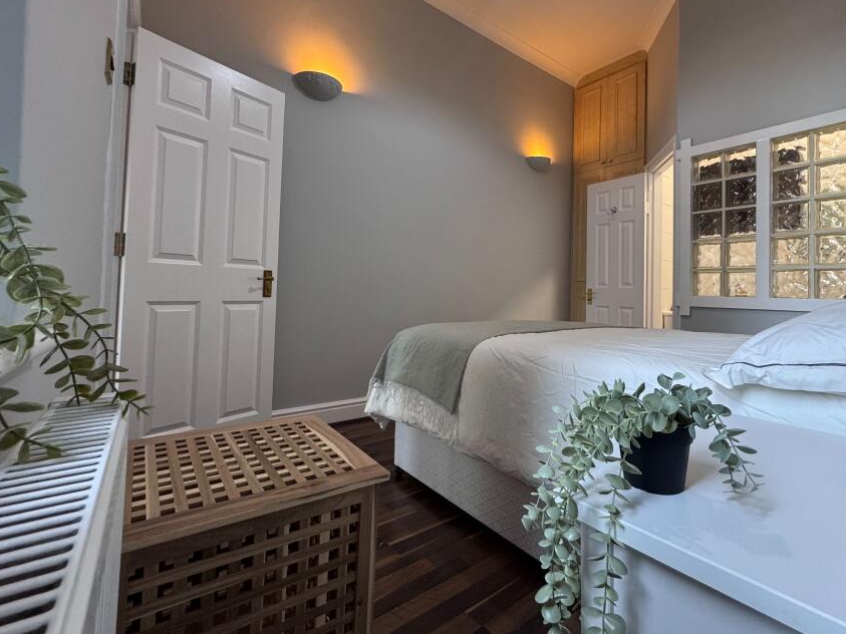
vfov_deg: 74.4
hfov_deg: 90.9
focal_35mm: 17
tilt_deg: +2.9
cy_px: 278
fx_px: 415
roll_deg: -1.0
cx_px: 457
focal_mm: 2.22
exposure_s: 1/100
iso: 250
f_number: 2.2
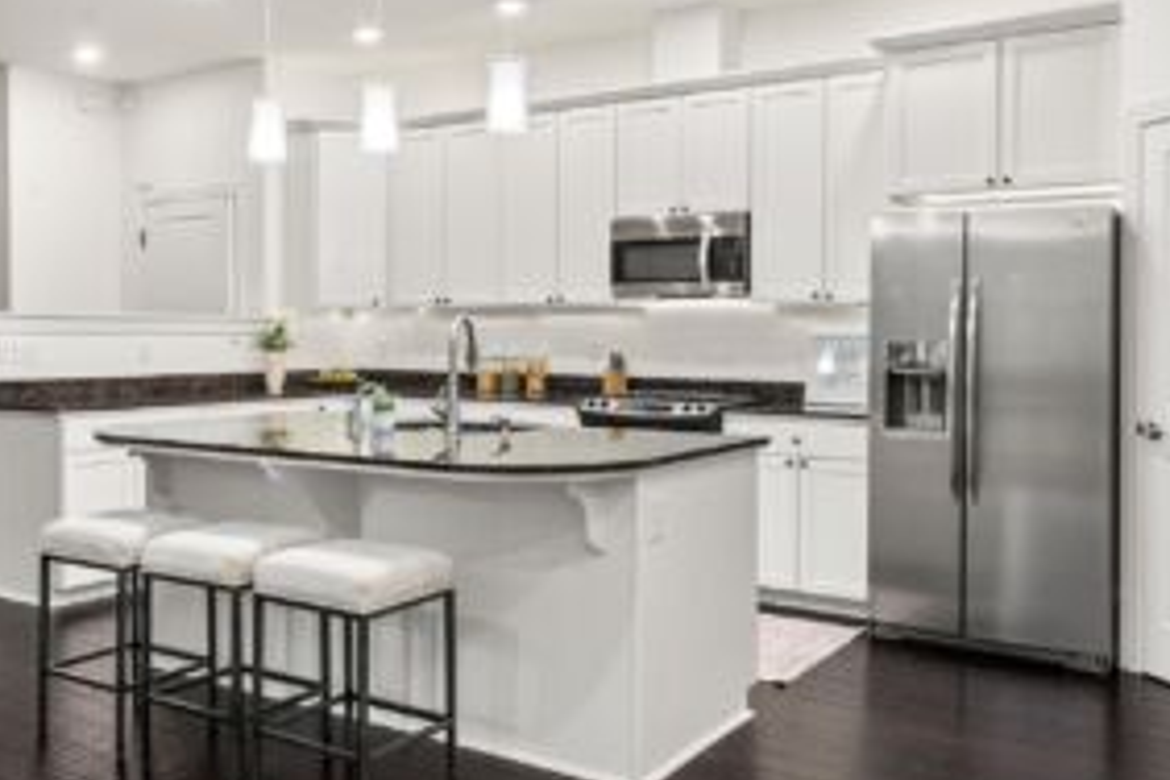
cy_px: 330
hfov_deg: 55.8
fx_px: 1105
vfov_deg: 38.8
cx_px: 585
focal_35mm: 34
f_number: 8
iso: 160
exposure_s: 1/30
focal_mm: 24
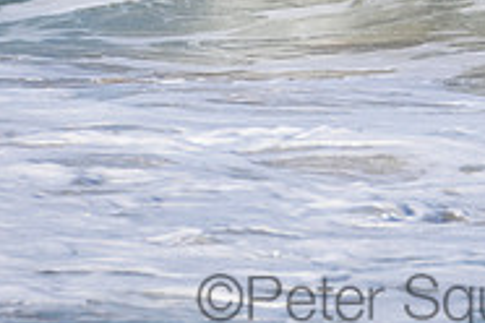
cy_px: -134
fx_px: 31523
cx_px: 399
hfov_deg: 0.9
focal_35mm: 2340
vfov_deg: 0.6
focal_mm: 500
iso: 500
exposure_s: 1/4000
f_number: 5.6
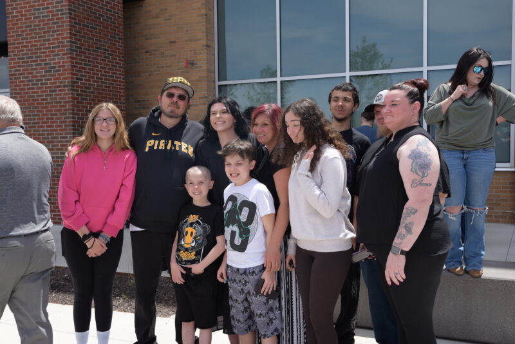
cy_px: 172
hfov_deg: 48.4
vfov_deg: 33.4
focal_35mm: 40
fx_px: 572
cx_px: 258
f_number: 6.3
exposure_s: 1/1000
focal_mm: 40
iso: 400
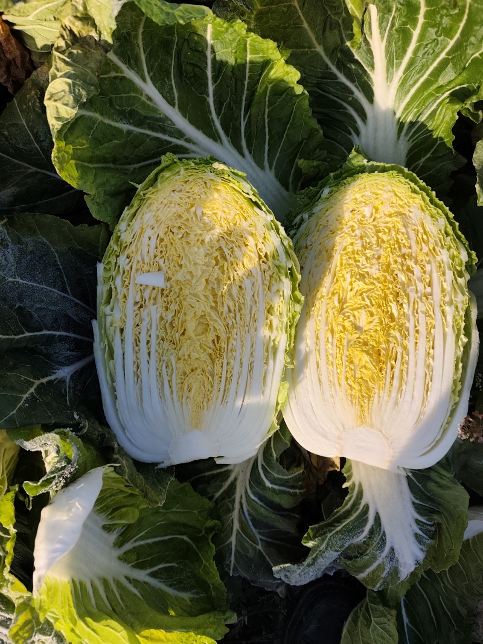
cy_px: 322
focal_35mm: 24
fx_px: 447
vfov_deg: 71.6
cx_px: 242
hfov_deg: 56.8
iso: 50
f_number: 1.6
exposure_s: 1/2026
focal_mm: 5.84
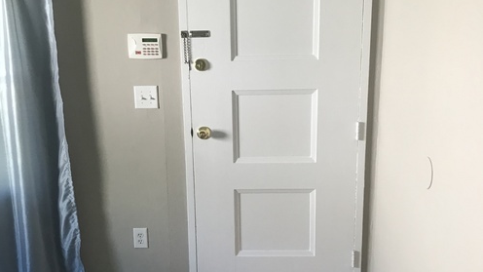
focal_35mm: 41
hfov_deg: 49.4
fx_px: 525
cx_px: 242
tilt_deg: -10.6
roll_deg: +0.6
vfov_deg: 28.9
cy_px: 168
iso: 40
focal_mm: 3.99
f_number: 1.8
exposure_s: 1/30
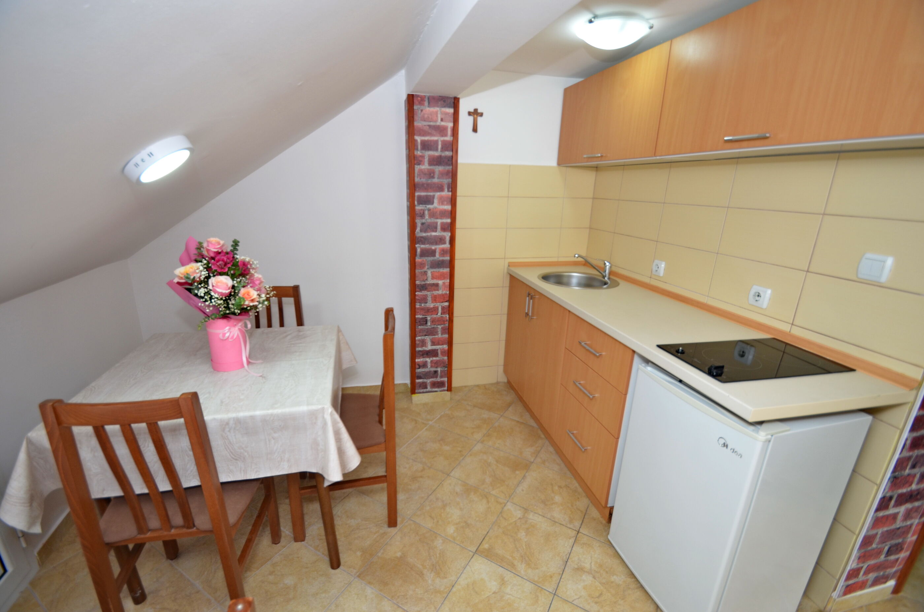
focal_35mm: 15
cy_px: 306
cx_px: 462
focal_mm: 10
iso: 280
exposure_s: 1/60
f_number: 4
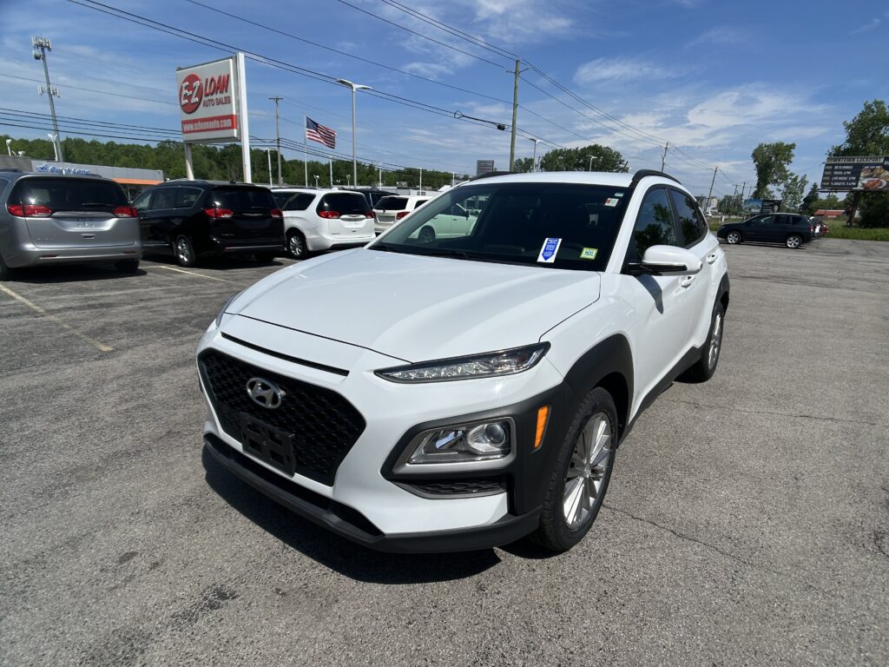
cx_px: 444
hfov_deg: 67.3
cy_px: 334
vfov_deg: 53.1
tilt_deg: -15.5
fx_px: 668
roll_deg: -2.3
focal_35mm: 26
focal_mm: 5.7
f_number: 1.5
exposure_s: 1/8696
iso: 50
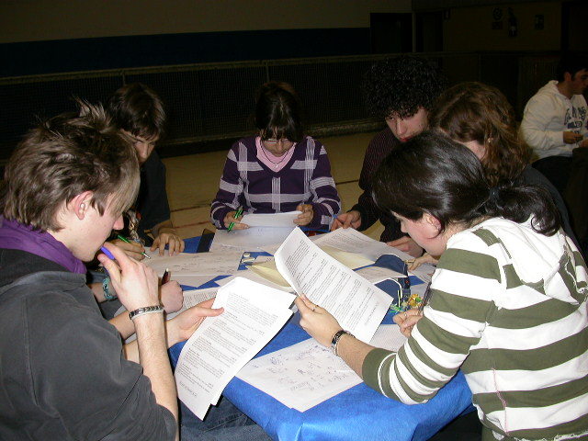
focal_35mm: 38
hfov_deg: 49.0
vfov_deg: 37.7
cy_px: 220
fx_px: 645
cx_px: 294
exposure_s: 1/60
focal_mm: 7.85
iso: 100
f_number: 2.6
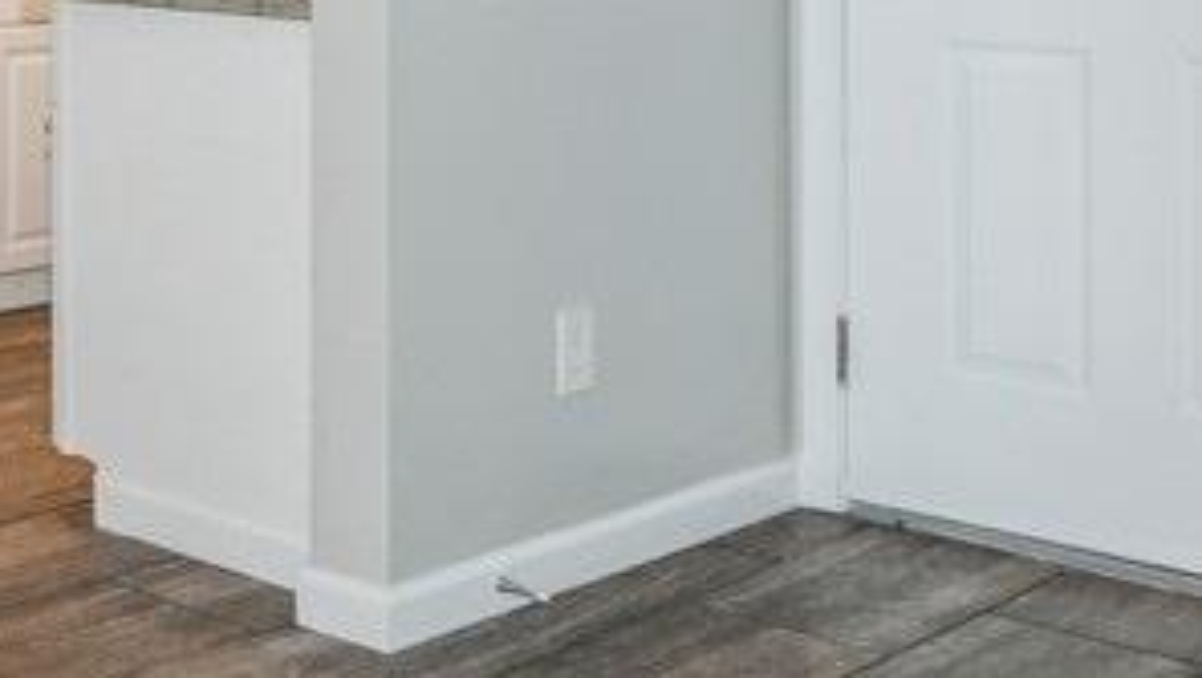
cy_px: -116
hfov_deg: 26.8
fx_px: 2233
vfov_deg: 16.6
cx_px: -227
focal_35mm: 70
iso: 100
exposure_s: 1/5
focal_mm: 15
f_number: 9
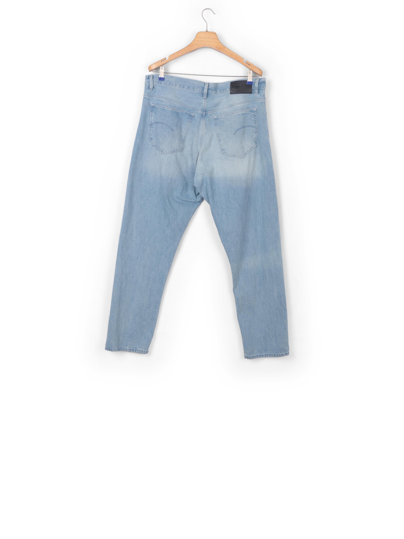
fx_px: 638
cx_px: 207
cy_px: 230
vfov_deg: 45.6
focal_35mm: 41
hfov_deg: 35.1
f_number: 13
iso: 100
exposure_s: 1/200
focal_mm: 37
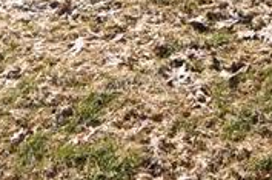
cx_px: 353
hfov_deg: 21.2
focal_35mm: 87
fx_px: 656
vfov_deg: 11.5
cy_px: -306
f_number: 7.1
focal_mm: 10
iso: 100
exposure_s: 1/200
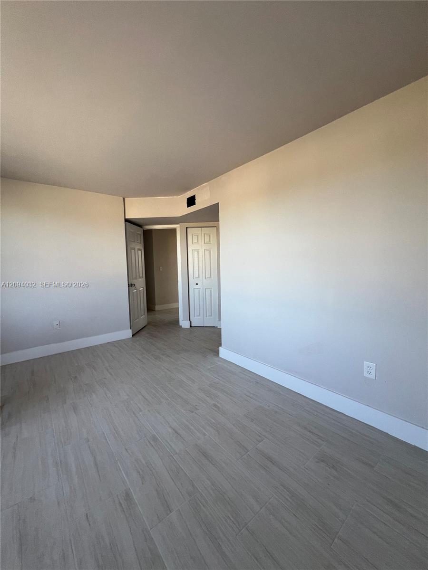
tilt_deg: -2.9
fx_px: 214
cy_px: 285
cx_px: 214
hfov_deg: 89.9
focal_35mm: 13
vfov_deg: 106.2
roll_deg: +1.1
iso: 80
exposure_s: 1/120
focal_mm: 1.57
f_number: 1.8
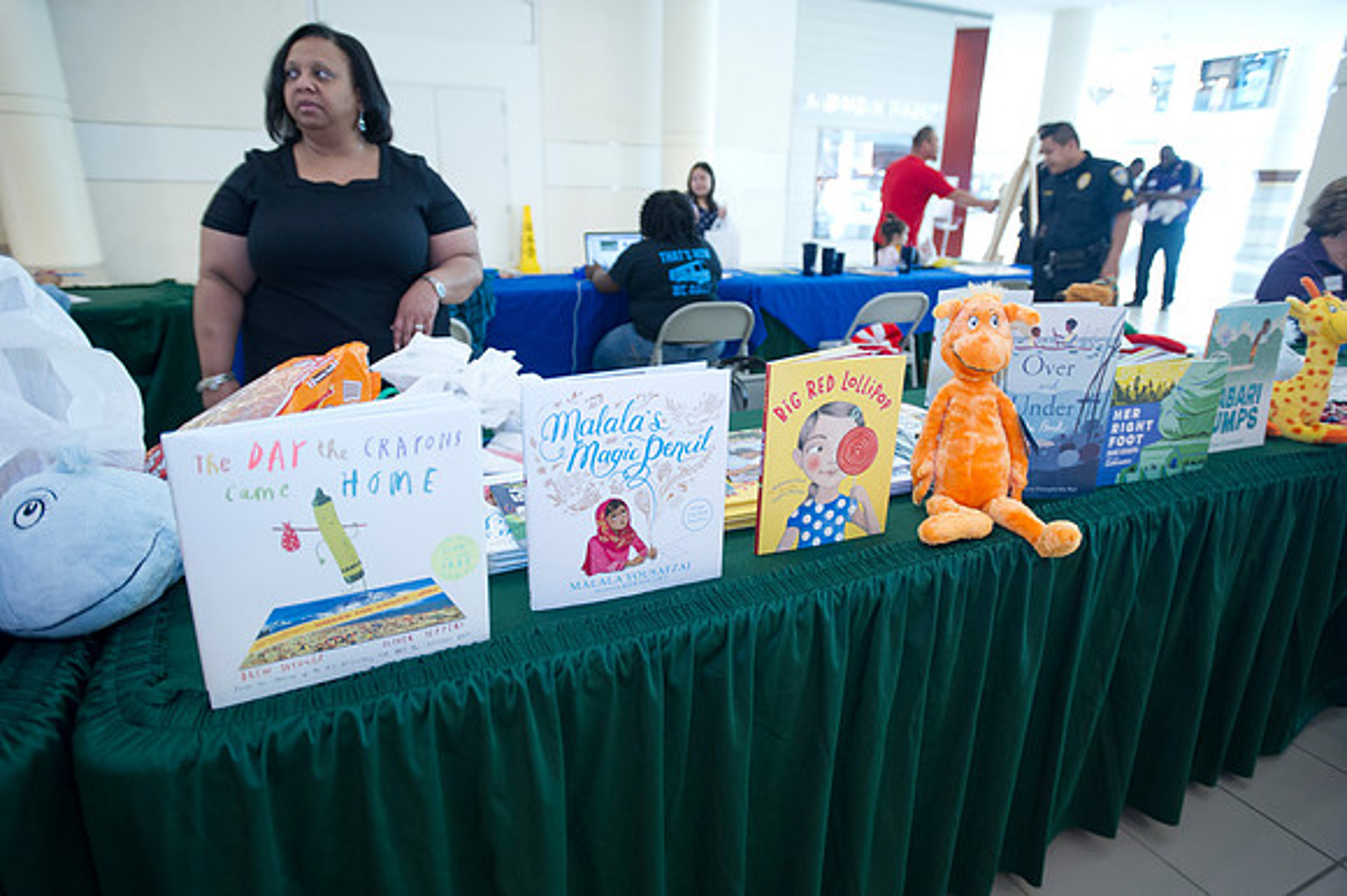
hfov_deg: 84.0
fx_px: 748
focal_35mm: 20
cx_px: 674
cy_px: 448
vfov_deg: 61.9
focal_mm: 20
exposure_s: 1/100
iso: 1250
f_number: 2.8
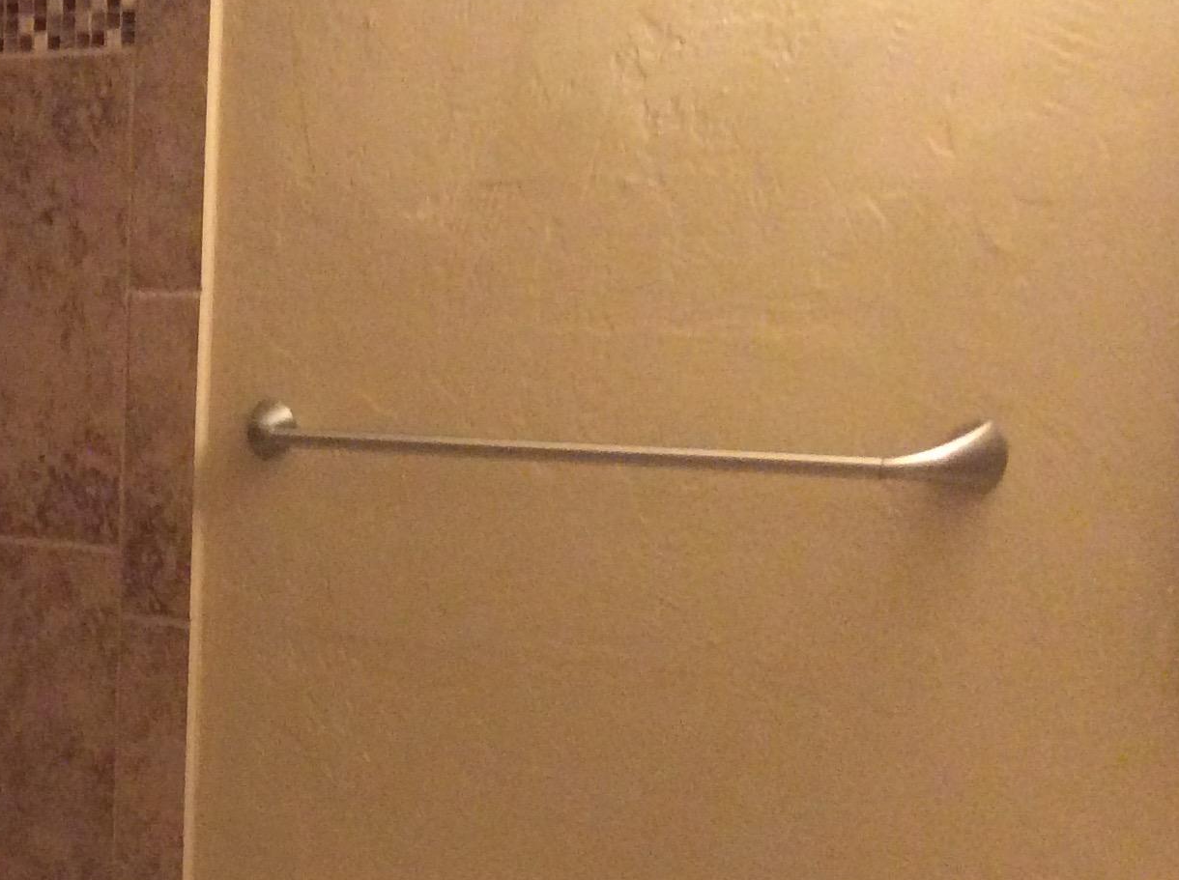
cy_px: 772
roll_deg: -2.9
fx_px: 2312
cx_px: 53
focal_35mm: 68
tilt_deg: -12.3
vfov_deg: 21.1
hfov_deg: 27.3
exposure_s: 1/24
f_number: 2.4
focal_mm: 3.3
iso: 320
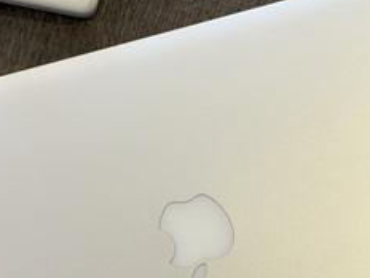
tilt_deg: -81.8
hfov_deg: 15.9
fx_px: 1325
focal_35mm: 124
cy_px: 182
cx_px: 155
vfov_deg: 11.9
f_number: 1.78
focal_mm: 6.76
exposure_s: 1/50
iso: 200
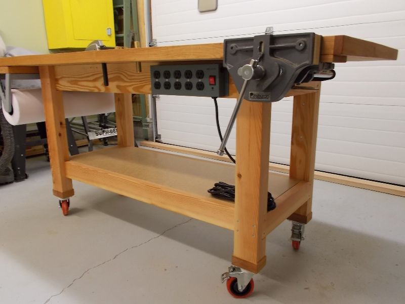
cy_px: 152
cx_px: 202
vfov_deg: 46.8
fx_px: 351
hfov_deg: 60.0
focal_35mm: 30
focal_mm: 5.3
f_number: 3.4
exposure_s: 1/15
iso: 200
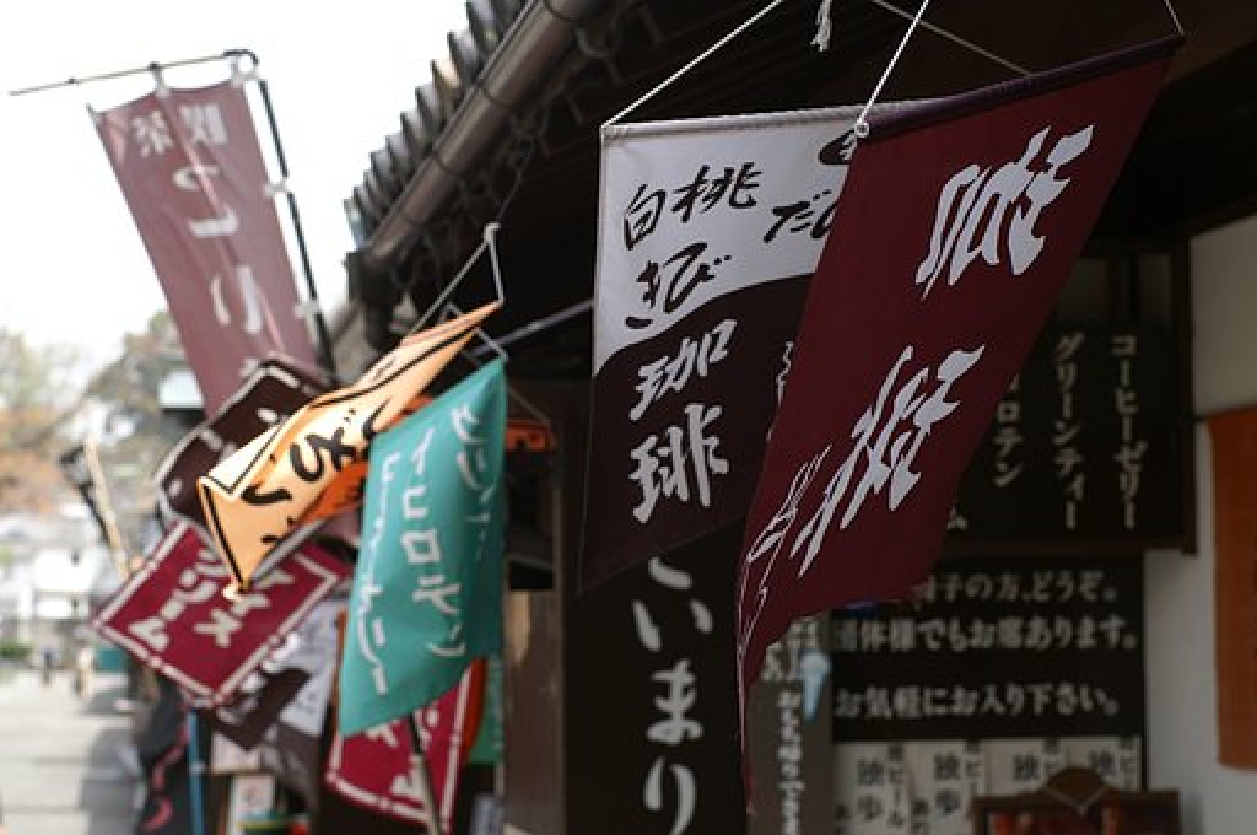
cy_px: 418
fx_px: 2615
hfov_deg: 27.0
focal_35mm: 75
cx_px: 628
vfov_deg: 18.1
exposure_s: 1/320
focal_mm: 50
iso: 100
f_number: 5
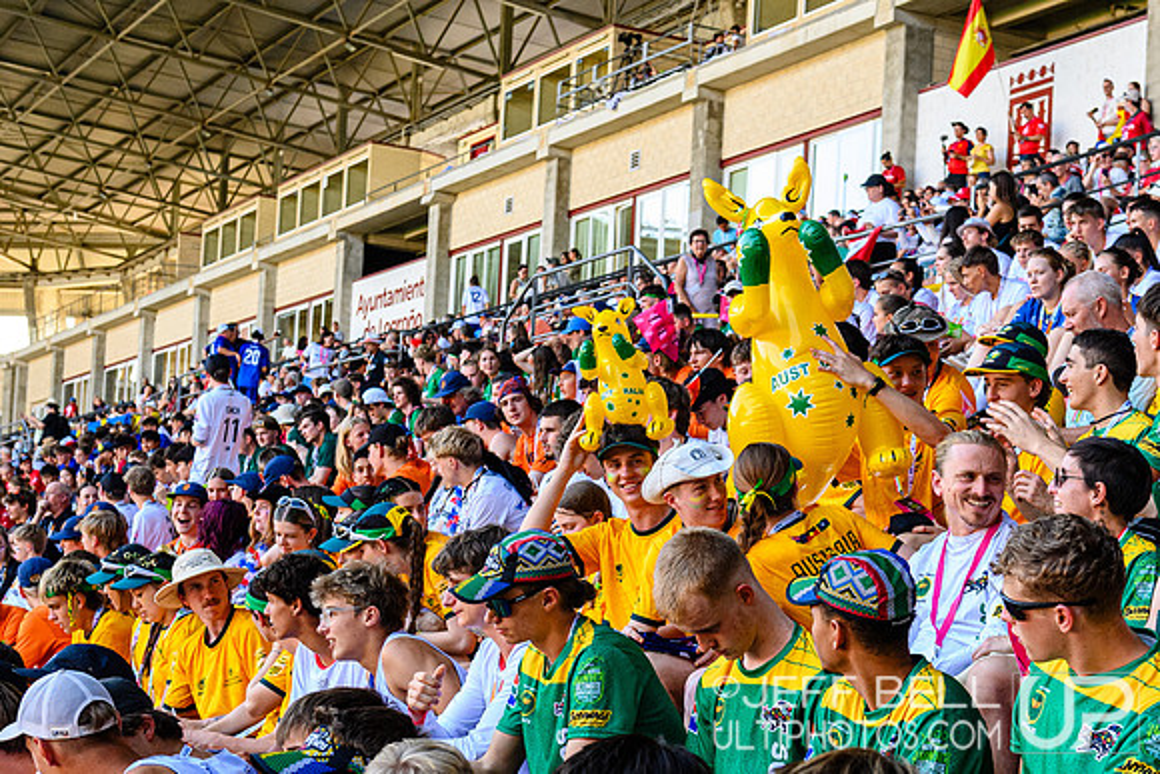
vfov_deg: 20.3
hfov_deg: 29.9
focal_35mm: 67
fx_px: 2148
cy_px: 592
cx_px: 815
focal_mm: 42
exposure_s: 1/800
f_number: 5.6
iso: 4000
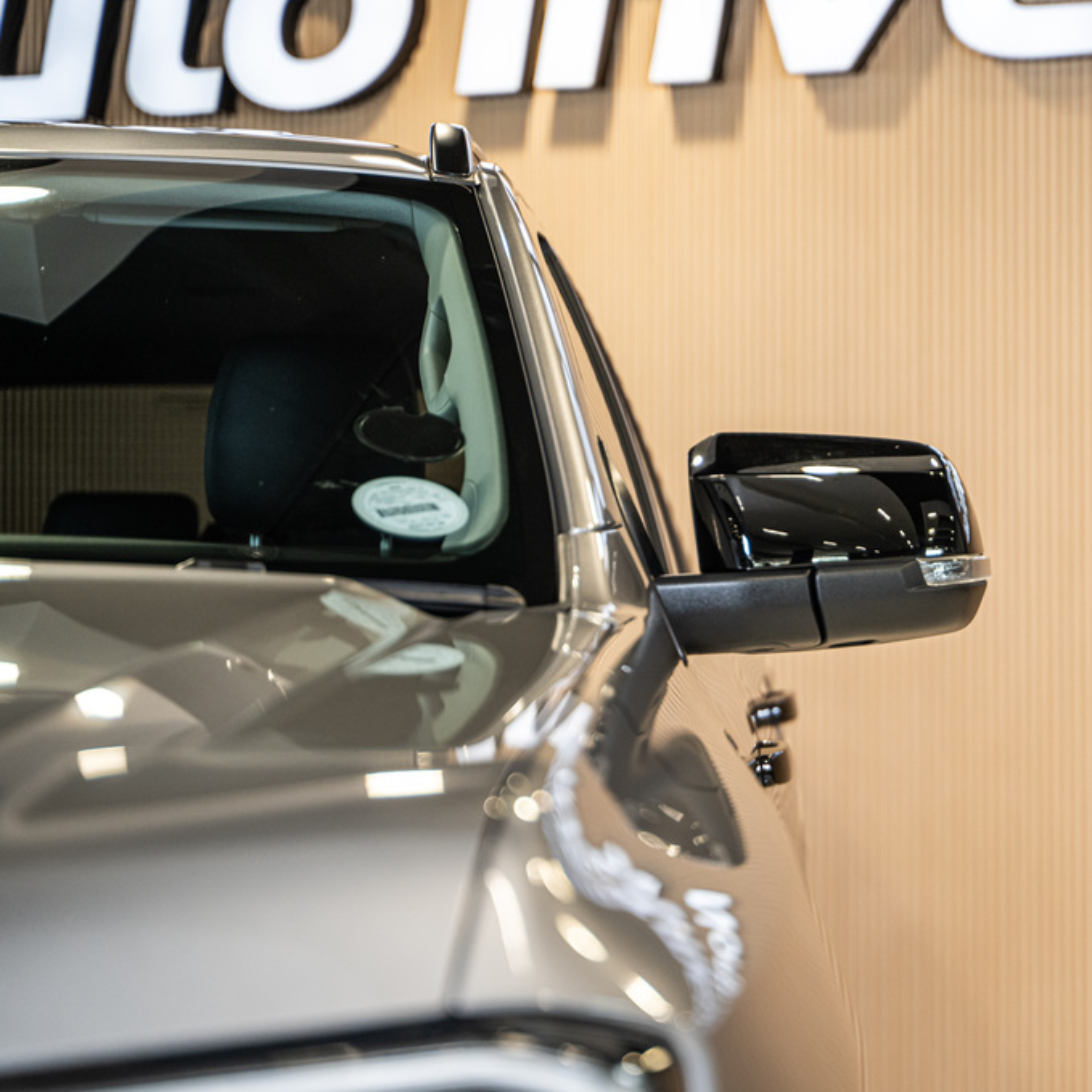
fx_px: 3426
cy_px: 547
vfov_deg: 18.1
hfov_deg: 18.0
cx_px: 810
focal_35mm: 96
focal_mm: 75
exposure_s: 1/160
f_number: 2.8
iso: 640
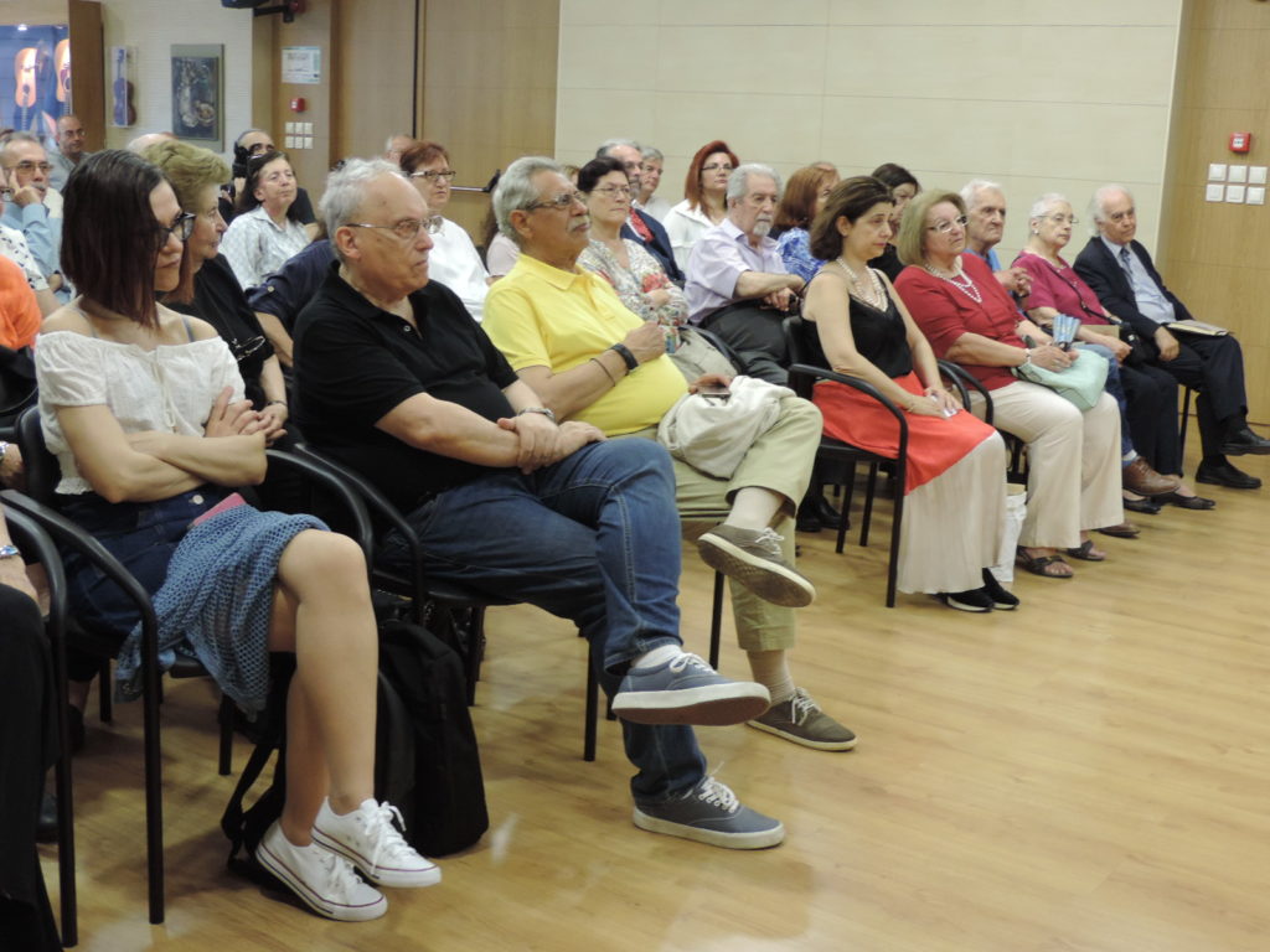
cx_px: 635
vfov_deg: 33.6
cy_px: 476
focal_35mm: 43
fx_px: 1578
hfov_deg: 43.9
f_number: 3.4
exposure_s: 1/15
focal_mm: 7.6
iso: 400
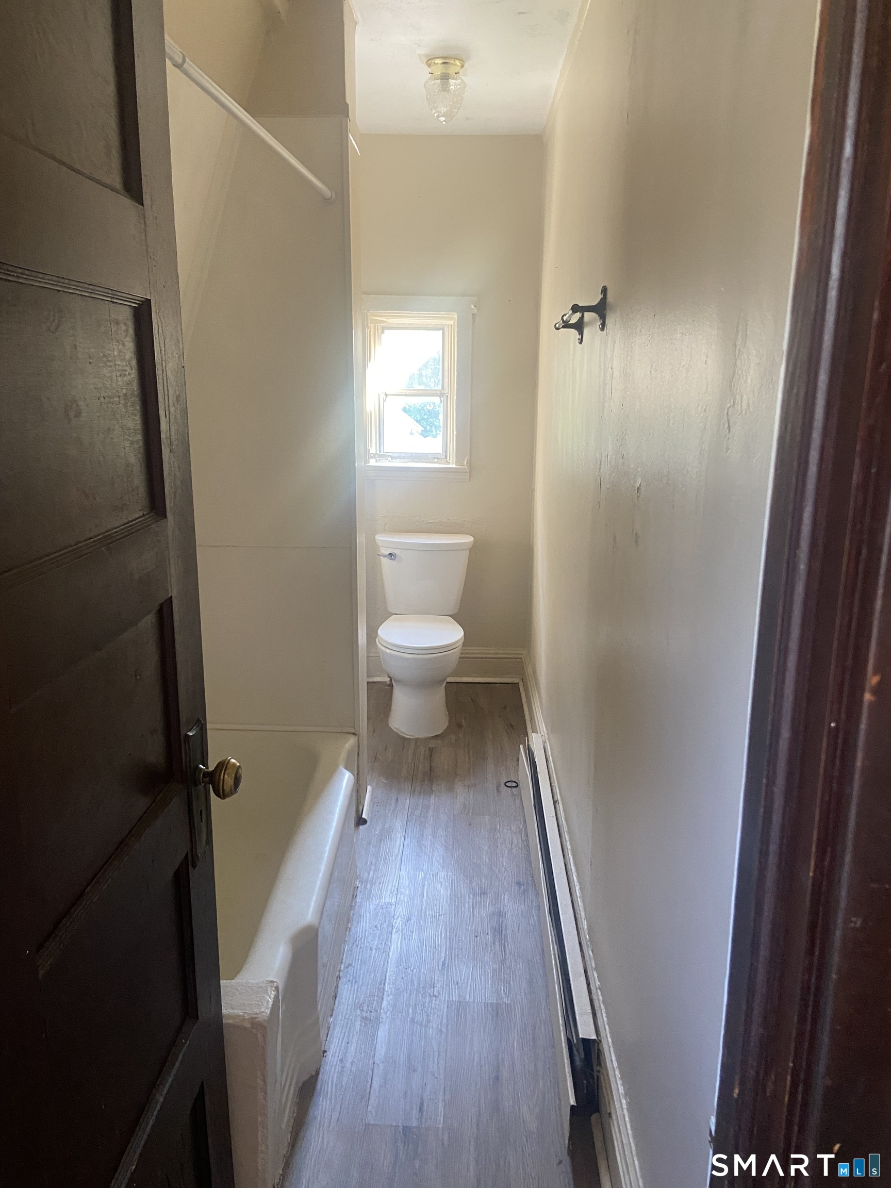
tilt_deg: -13.6
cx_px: 446
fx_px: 892
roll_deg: -0.3
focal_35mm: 26
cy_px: 594
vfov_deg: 67.3
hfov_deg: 53.1
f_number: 1.8
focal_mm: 4.25
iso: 250
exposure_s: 1/60
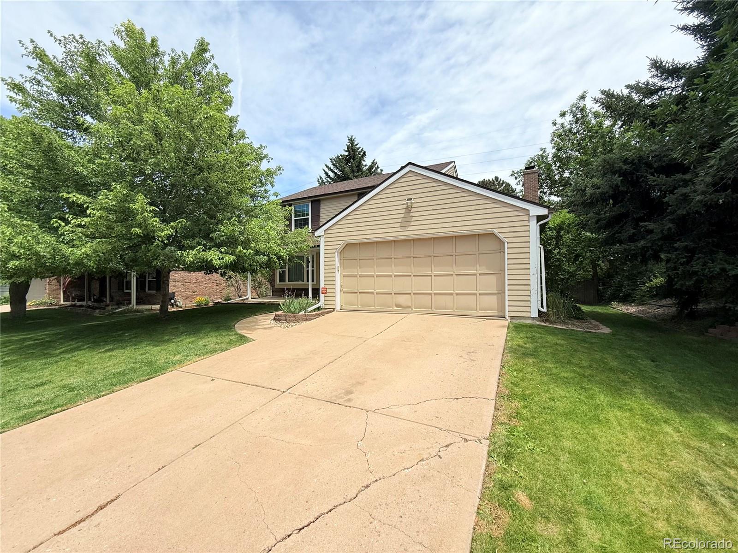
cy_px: 276
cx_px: 369
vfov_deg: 85.7
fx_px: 298
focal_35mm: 14
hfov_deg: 102.1
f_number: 2.2
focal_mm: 2.22
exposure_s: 1/1698
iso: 50
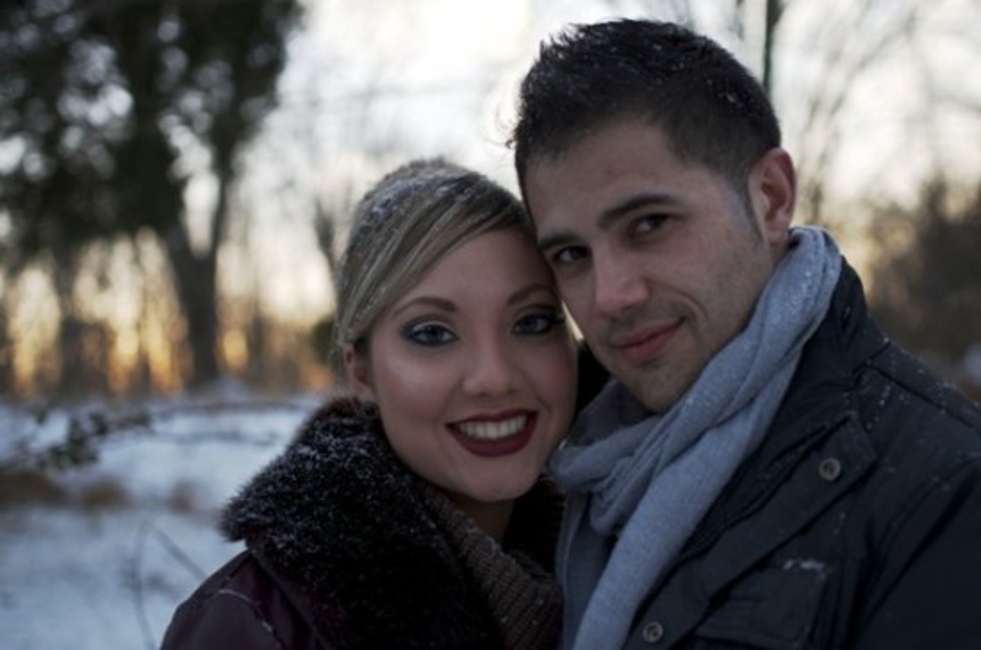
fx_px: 1427
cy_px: 325
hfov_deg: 37.9
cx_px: 490
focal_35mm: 52
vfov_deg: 25.6
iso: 400
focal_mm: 35
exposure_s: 1/1000
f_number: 2
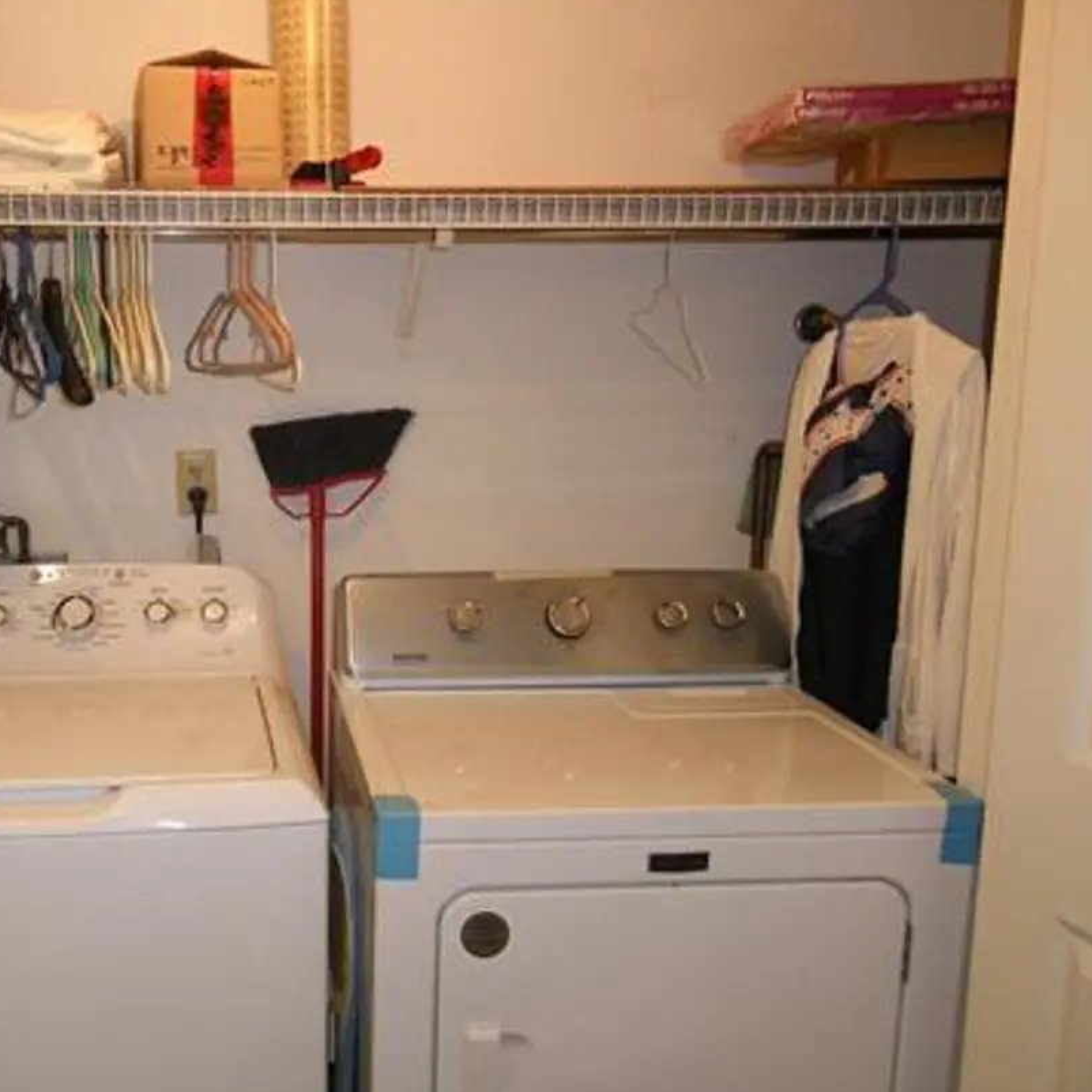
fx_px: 1321
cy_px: 576
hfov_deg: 43.8
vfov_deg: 44.9
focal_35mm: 37
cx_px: 302
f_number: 2.6
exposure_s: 1/60
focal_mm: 4.9
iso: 400
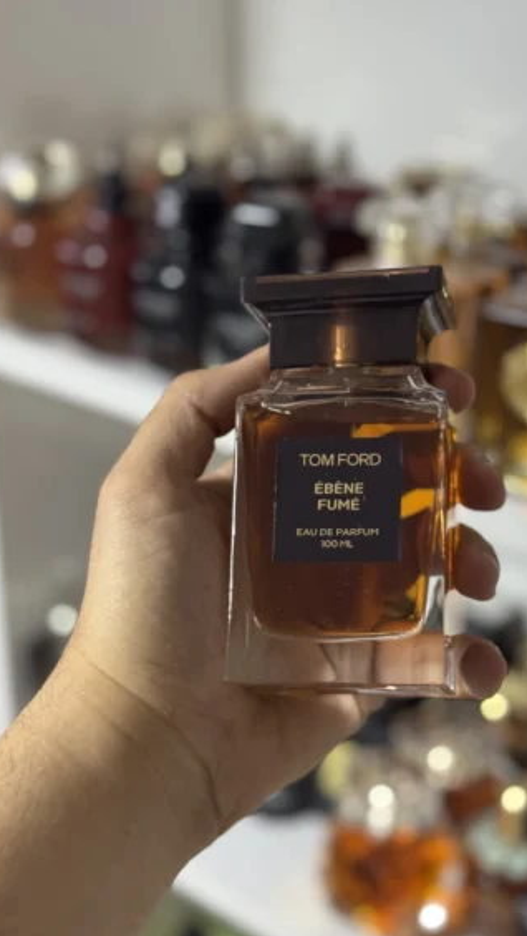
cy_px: 473
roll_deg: -1.6
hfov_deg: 22.6
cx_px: 335
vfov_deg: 39.2
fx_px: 1316
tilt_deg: -22.7
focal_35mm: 53
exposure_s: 1/50
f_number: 1.78
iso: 250
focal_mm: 6.76
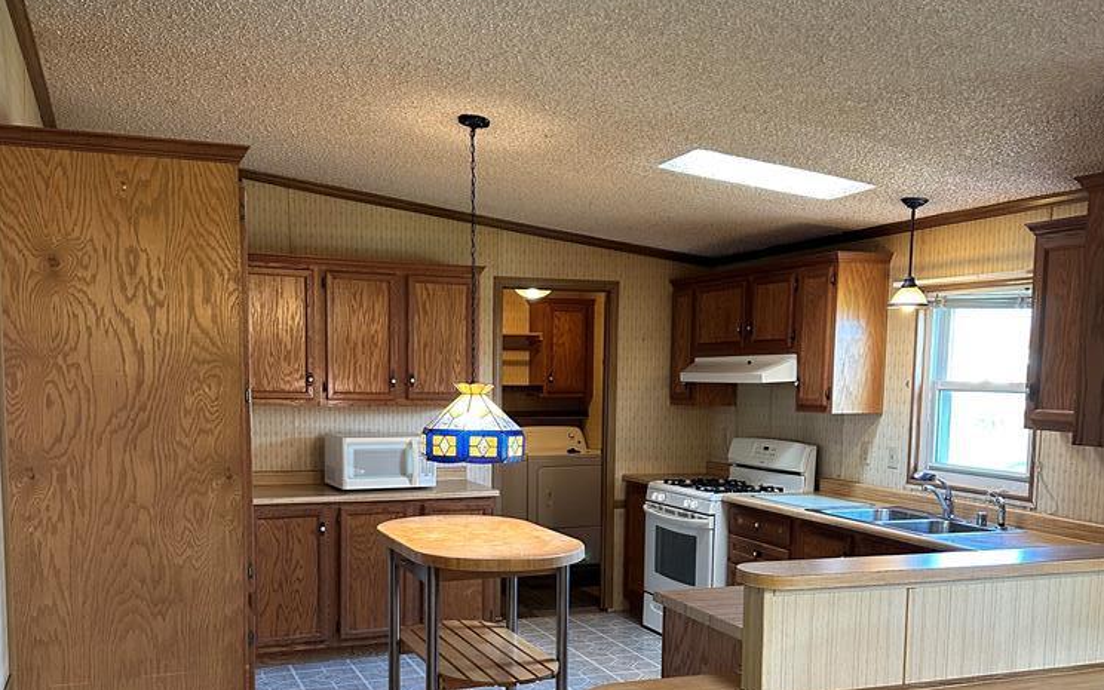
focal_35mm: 35
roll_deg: -1.7
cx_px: 543
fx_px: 1053
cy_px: 485
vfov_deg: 35.7
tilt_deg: -6.2
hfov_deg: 55.3
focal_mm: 6.86
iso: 320
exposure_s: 1/60
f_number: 1.78
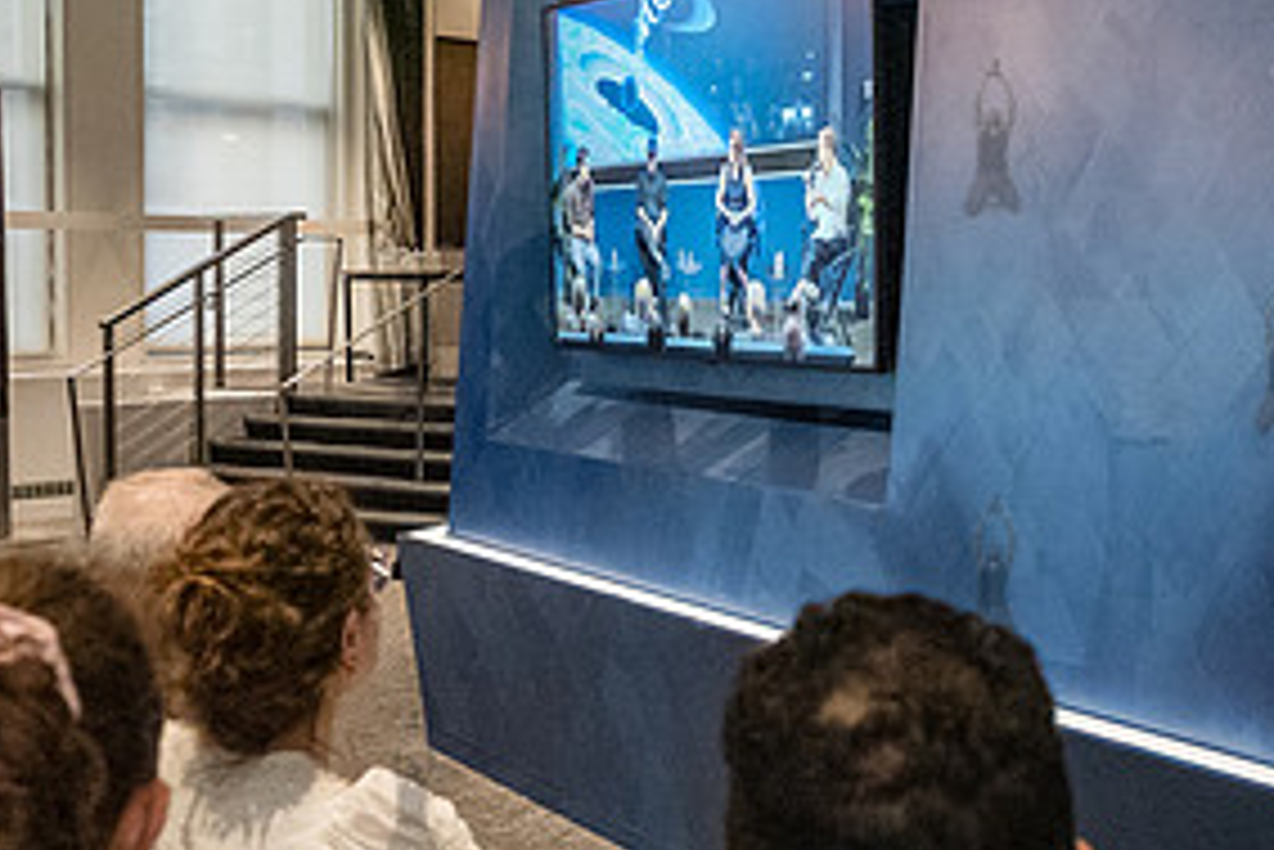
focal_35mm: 64
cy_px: 380
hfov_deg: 31.4
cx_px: 565
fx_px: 2266
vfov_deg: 21.3
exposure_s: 1/320
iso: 6400
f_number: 4
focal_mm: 27
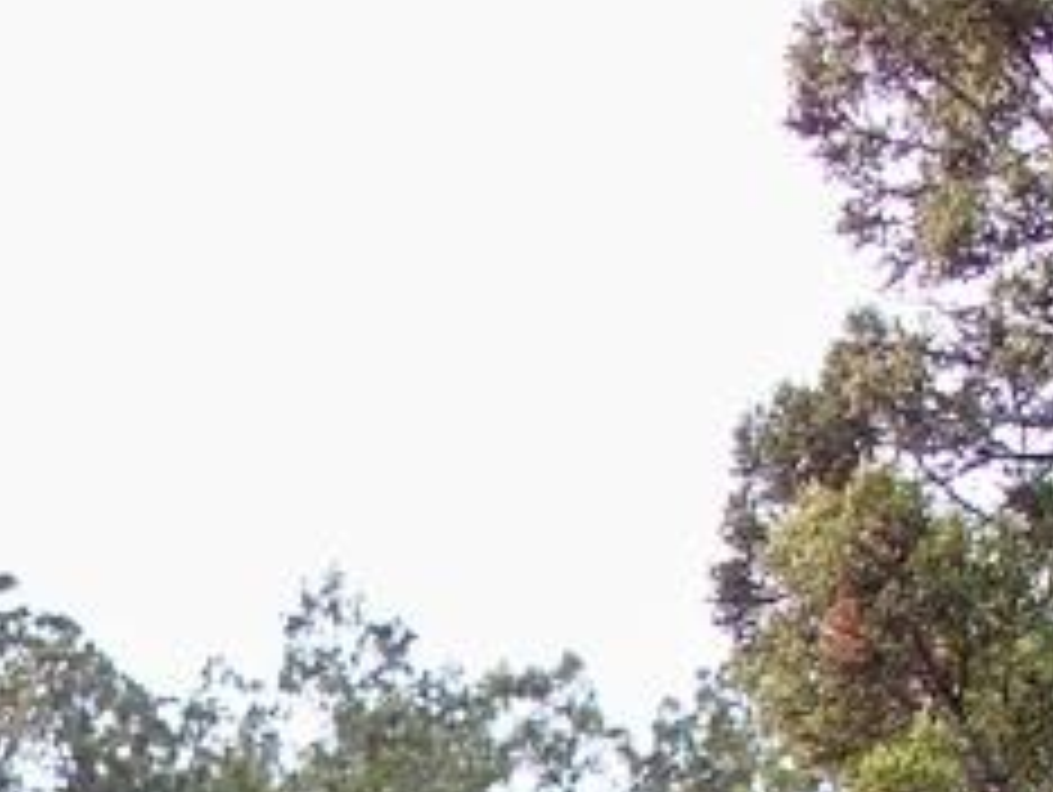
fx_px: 4659
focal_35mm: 153
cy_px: 1719
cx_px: -117
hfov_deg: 12.7
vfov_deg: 9.0
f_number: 2.8
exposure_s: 1/320
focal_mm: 7.54
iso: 80
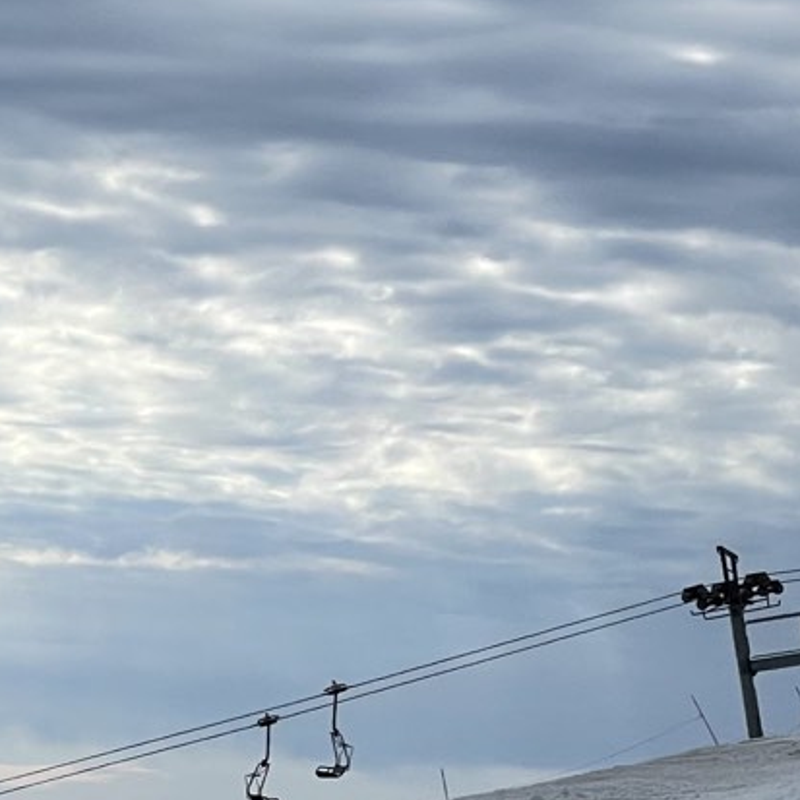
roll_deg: -0.6
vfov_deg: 8.0
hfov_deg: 7.7
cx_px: 1470
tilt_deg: +5.3
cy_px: 413
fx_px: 5726
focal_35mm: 219
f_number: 2.2
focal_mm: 7.5
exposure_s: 1/2481
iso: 20
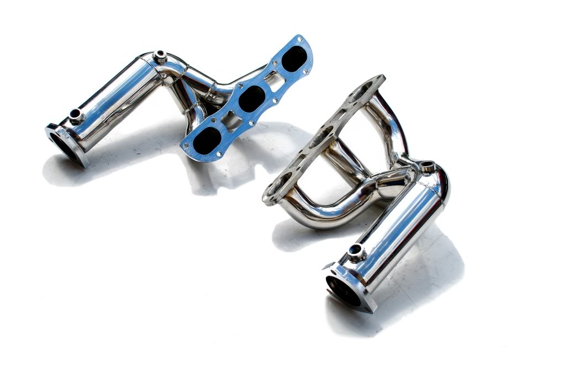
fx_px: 825
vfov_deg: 25.8
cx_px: 282
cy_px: 189
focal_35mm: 52
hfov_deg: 37.8
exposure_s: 1/800
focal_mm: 35
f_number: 5
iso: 250
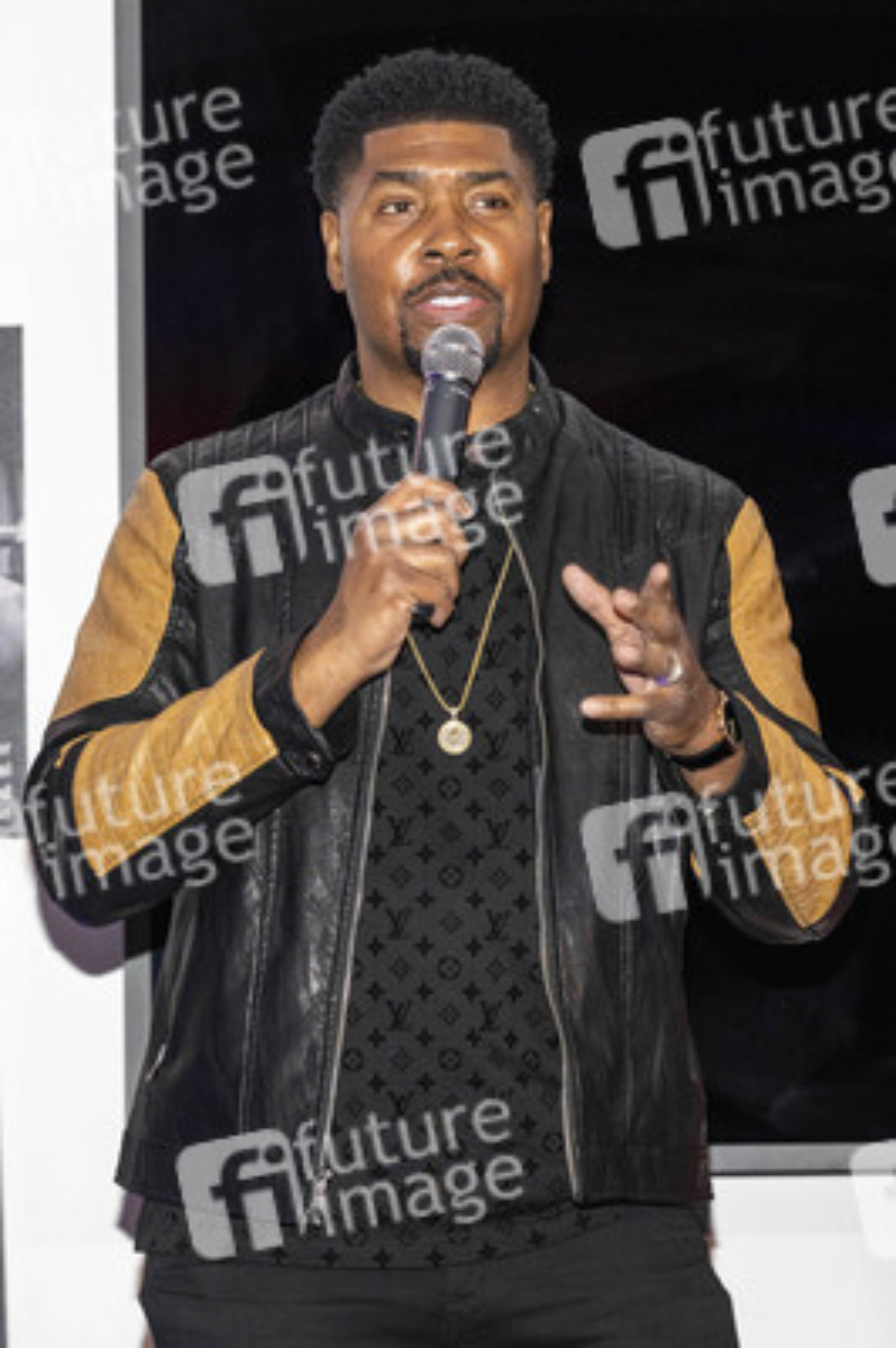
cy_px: 674
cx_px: 448
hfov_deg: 11.4
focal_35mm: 120
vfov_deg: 17.1
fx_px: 4487
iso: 800
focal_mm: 120
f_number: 4.5
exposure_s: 1/160
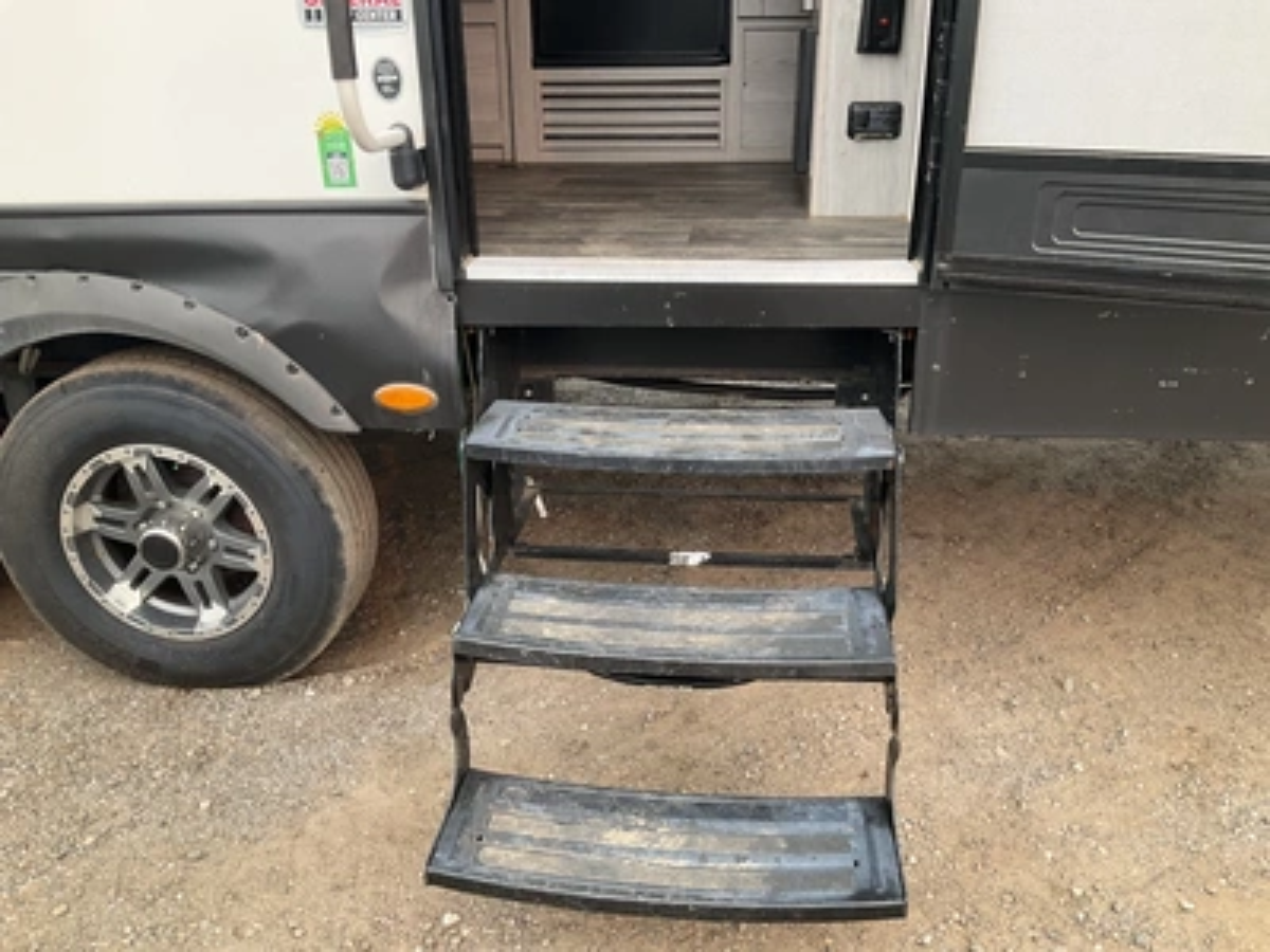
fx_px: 1064
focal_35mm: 29
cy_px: 476
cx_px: 635
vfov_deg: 48.2
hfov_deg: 61.7
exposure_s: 1/148
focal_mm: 3
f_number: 1.8
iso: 25
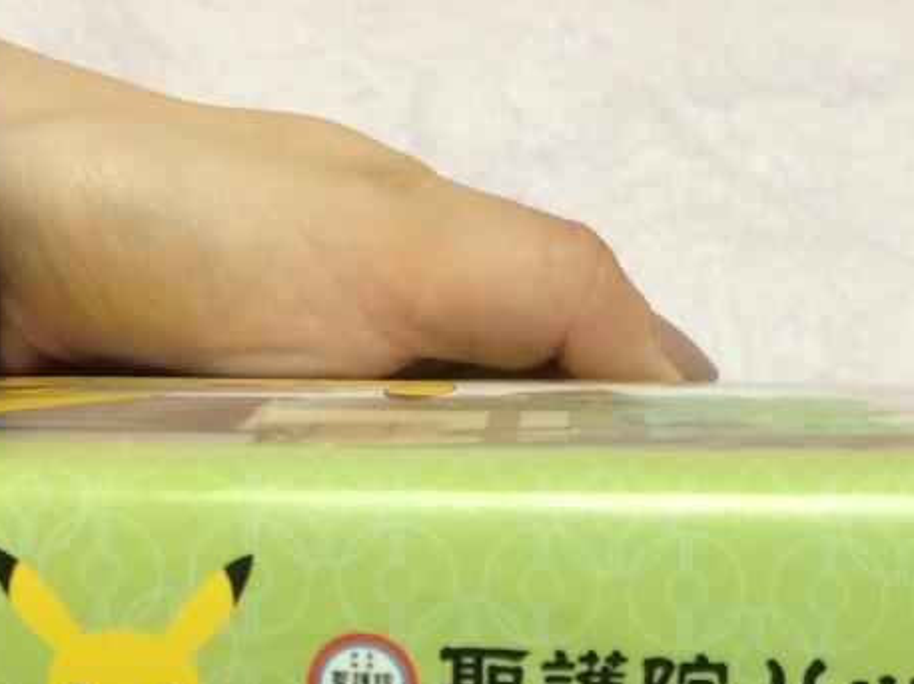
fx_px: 2006
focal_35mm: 76
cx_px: 629
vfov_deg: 18.1
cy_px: 893
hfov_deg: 25.5
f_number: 2.2
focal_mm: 4.15
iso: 80
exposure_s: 1/30
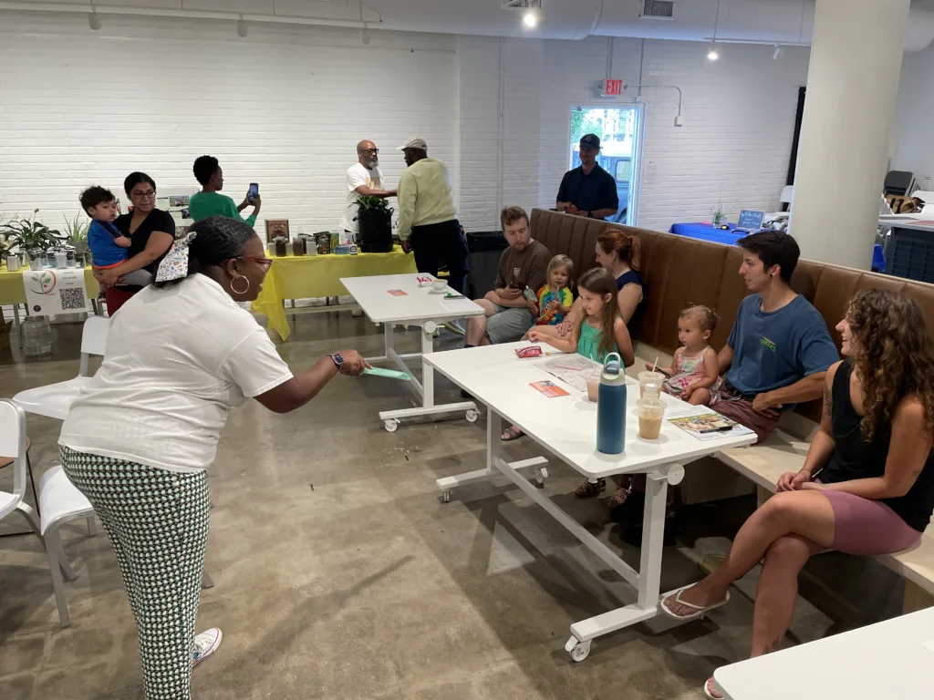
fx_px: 702
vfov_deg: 53.1
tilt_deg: -15.5
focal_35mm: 26
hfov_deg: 67.3
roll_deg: +0.3
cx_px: 467
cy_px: 350
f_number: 1.6
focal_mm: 4.2
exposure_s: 1/120
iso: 125
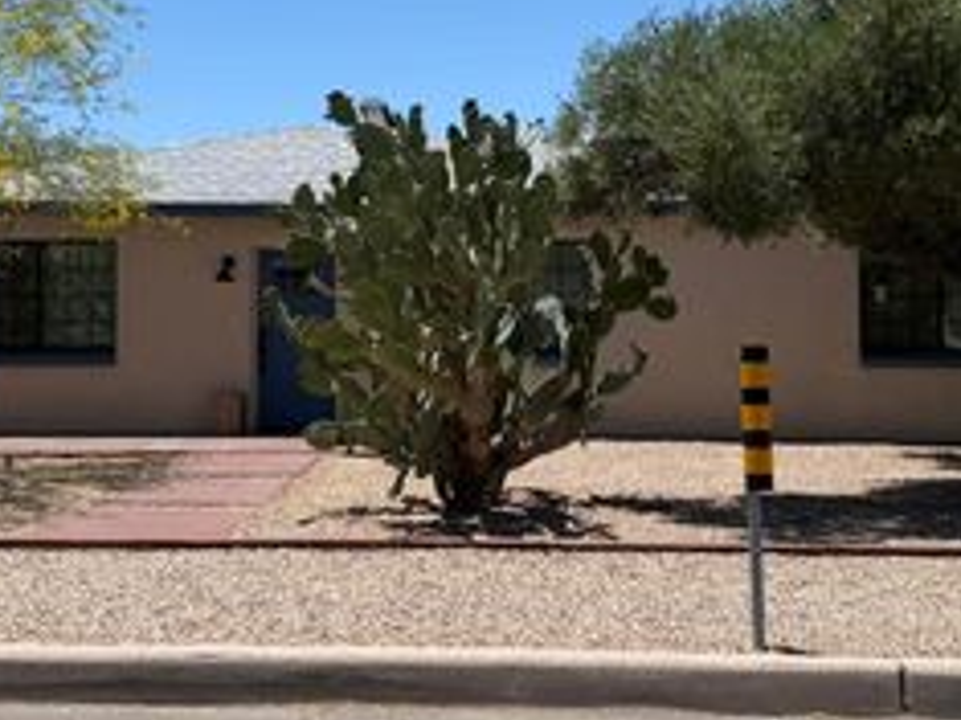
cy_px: 264
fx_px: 1415
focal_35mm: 51
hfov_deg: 37.5
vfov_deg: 28.4
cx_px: 454
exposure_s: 1/4673
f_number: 1.78
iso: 80
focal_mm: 6.76
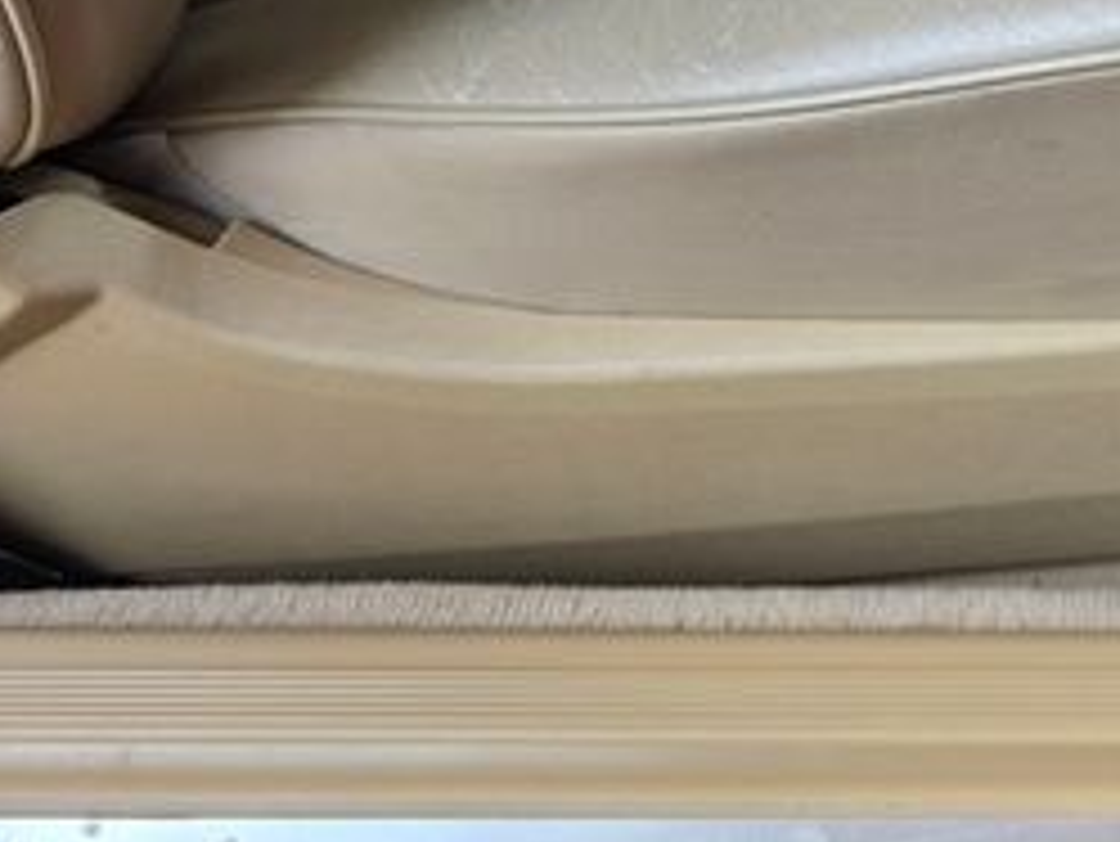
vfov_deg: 23.6
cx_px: 1282
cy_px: -41
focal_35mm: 59
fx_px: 1910
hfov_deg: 29.0
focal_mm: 6.3
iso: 50
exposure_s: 1/180
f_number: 1.7
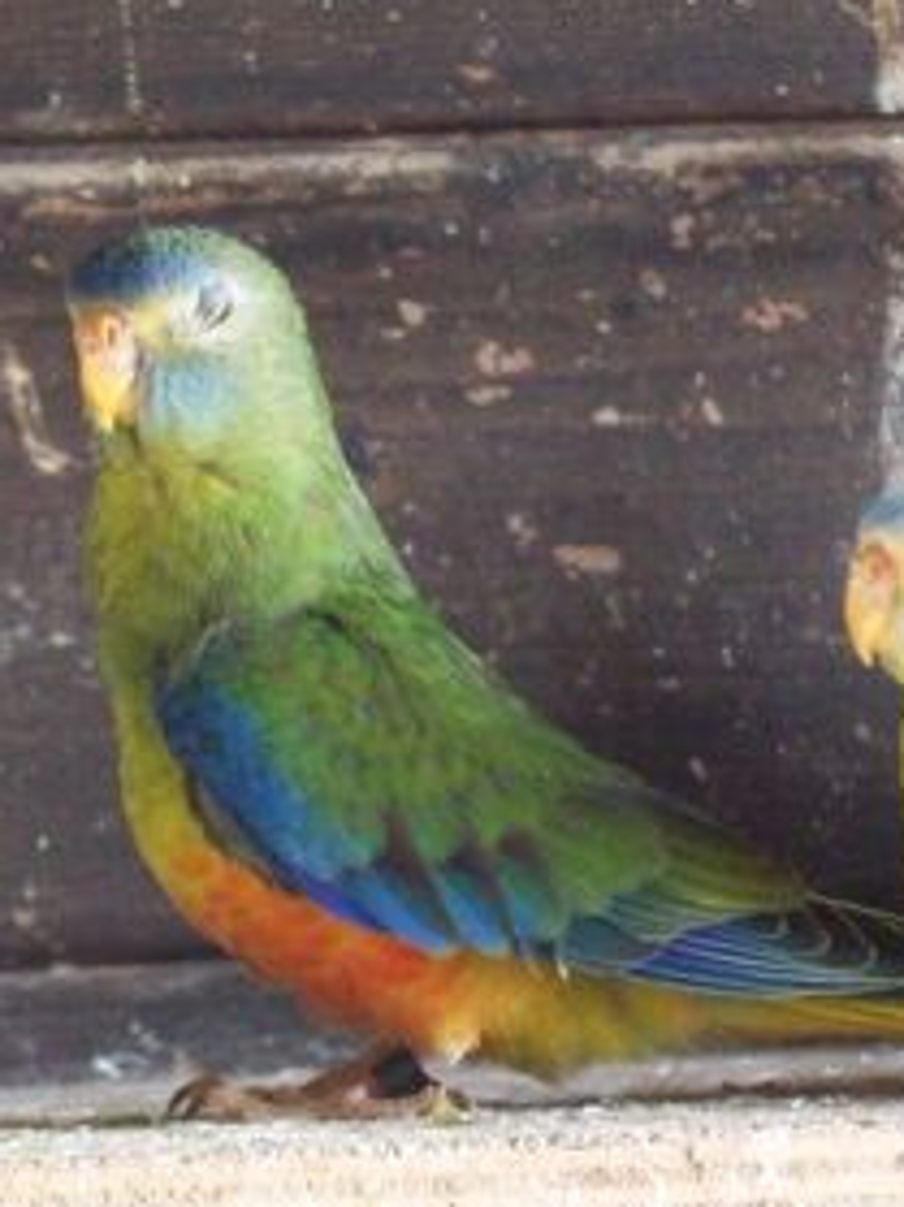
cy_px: 632
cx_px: 238
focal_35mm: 191
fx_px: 6656
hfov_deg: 7.8
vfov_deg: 10.4
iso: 400
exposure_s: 1/64.5
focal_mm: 18.6
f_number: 5.2
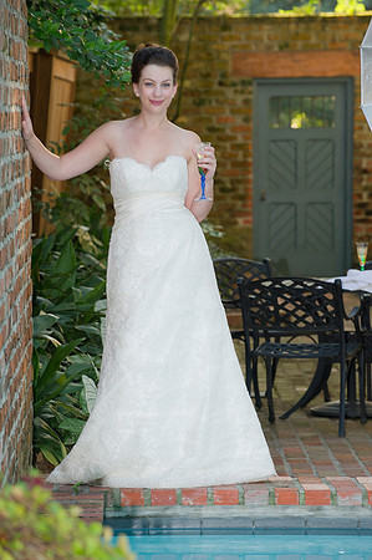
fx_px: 2796
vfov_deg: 11.4
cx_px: 186
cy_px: 280
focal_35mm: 180
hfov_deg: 7.6
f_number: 5
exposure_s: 1/80
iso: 400
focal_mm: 180
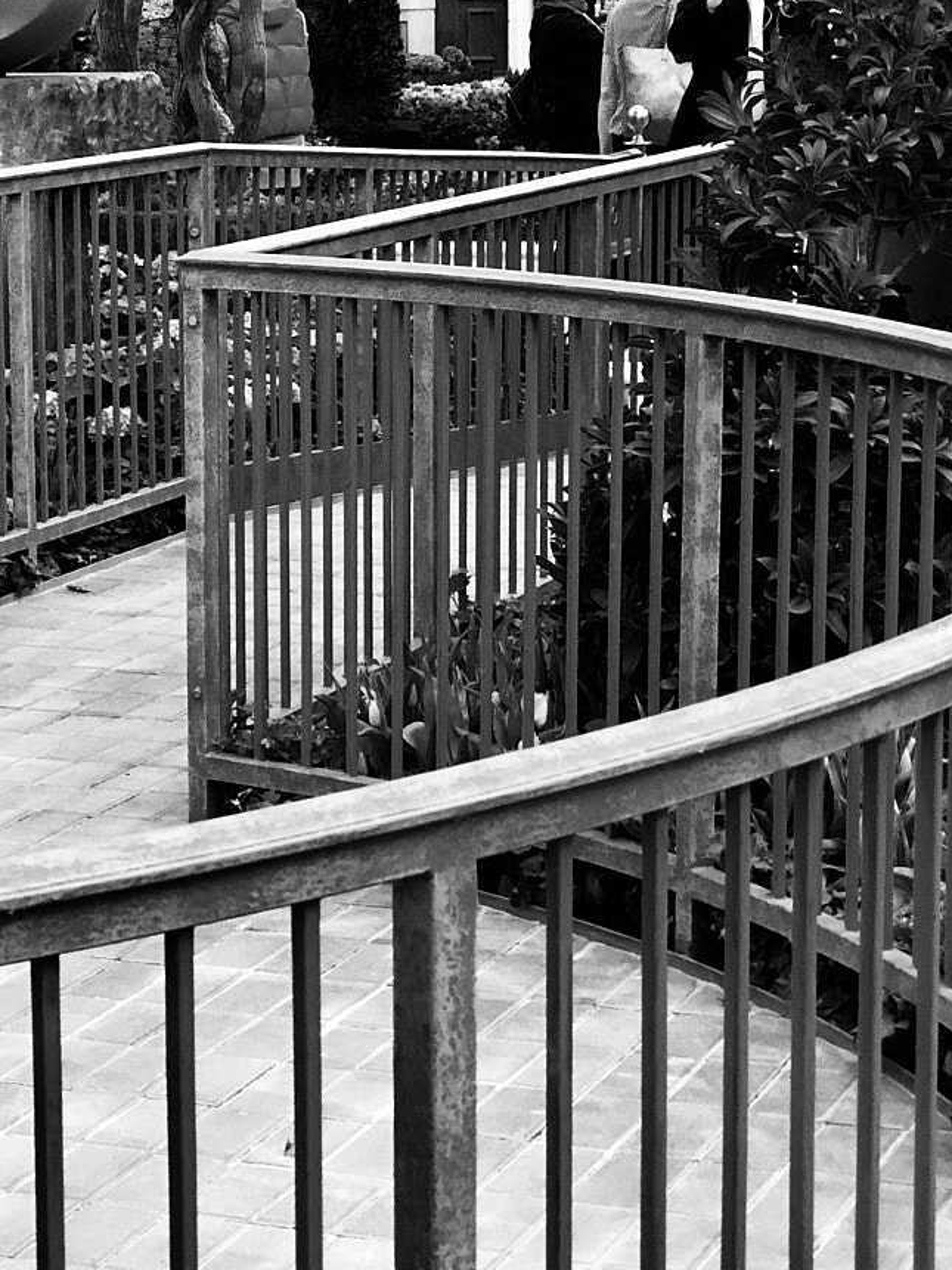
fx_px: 3887
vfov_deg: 18.5
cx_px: 24
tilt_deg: -9.1
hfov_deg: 13.8
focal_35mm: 106
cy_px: 538
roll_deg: +2.0
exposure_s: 1/120
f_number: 2.8
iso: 400
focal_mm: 6.6
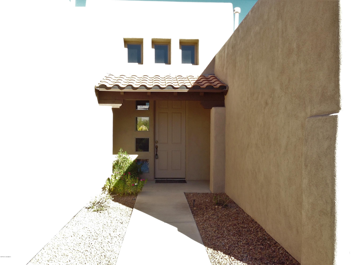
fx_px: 337
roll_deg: +0.0
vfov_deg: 42.9
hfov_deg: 55.4
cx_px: 176
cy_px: 132
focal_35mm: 33
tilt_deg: -0.6
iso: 50
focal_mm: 4.12
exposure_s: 1/430
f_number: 2.4
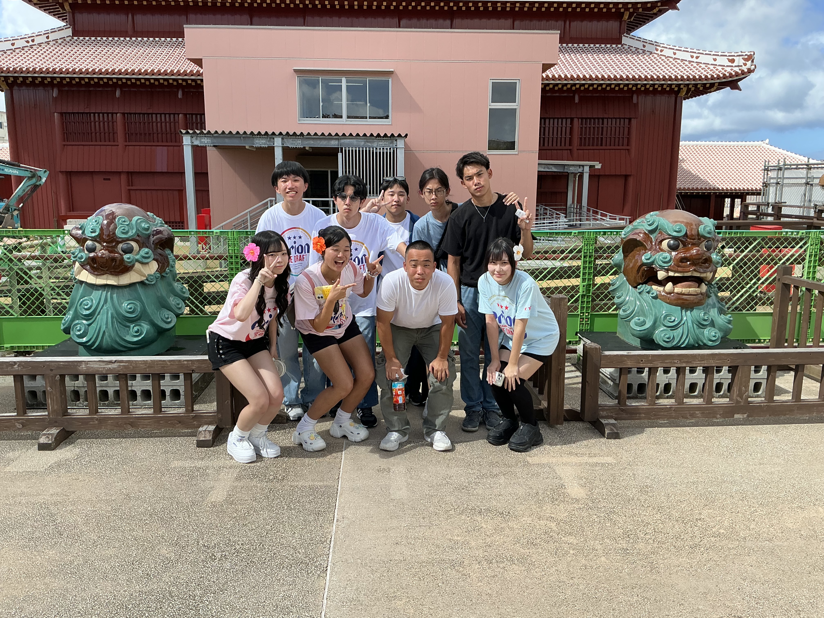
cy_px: 309
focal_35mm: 28
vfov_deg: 49.7
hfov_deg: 63.4
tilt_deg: -10.0
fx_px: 667
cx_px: 412
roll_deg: -0.1
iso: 25
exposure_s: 1/1121
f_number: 1.8
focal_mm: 3
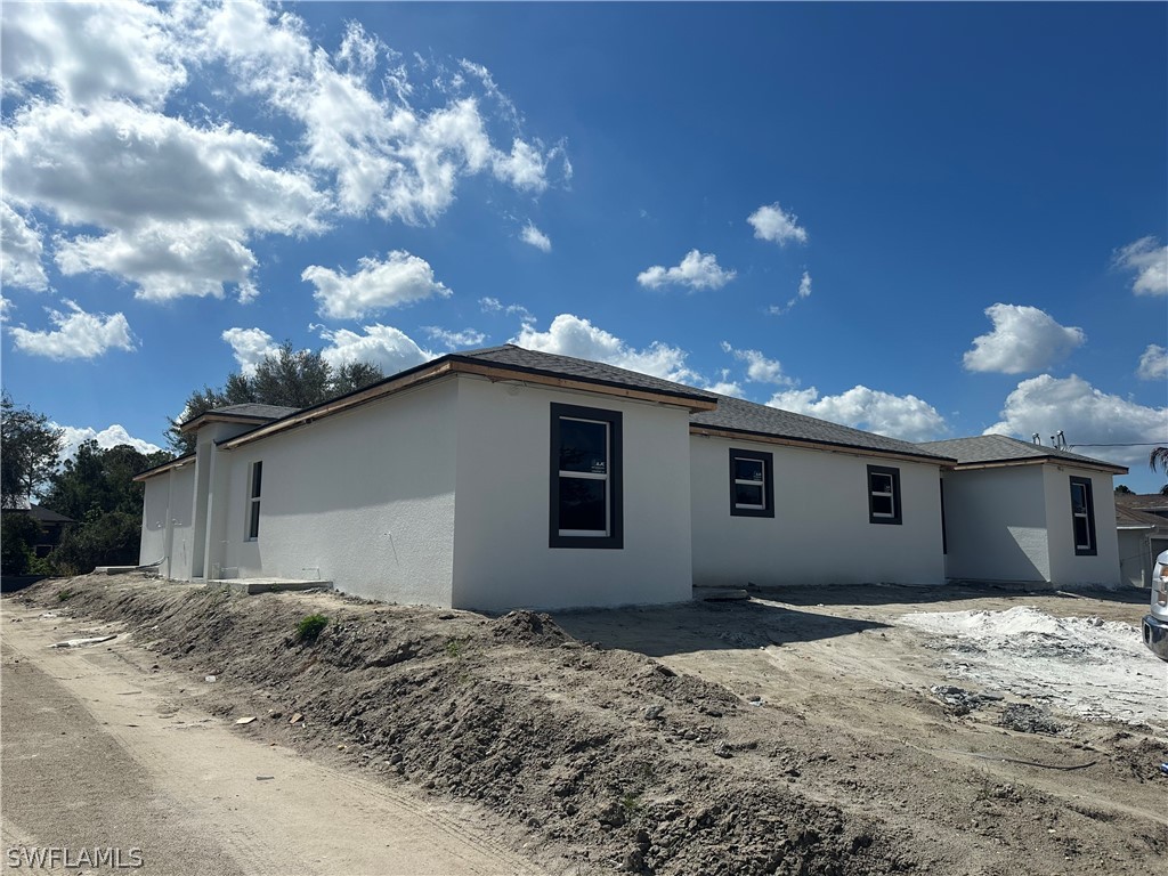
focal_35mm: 24
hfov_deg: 71.6
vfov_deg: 56.8
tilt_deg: +9.2
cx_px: 584
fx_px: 810
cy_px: 438
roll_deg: -0.1
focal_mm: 6.86
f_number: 1.78
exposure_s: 1/10753
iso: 80
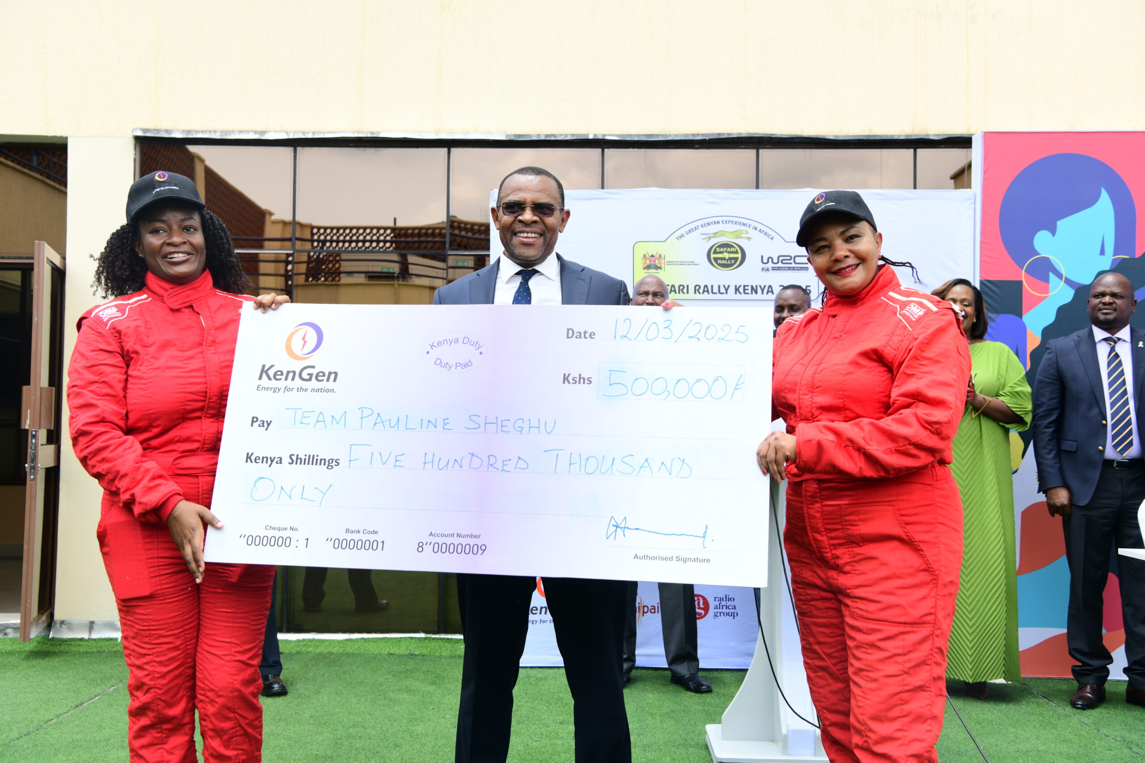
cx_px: 572
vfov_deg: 33.4
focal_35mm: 40
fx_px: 1272
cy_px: 382
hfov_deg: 48.5
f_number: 6.3
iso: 100
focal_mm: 40
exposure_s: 1/160
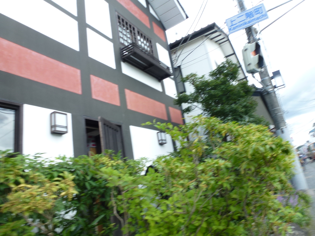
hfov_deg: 71.6
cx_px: 158
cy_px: 118
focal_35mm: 24
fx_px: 218
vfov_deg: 56.8
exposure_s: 1/125
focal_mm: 4.3
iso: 100
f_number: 3.5
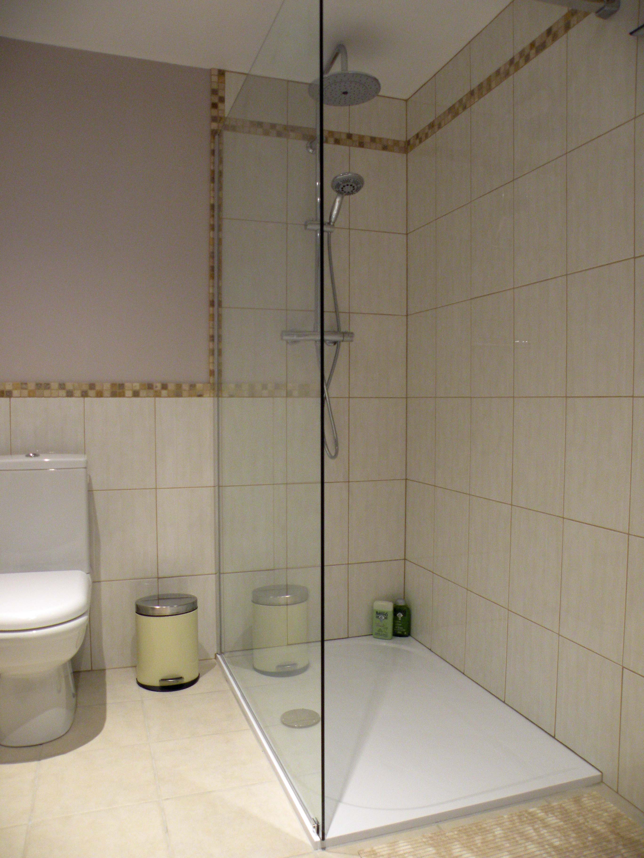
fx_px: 670
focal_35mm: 27
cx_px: 322
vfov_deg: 65.3
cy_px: 429
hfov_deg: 51.4
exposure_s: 1/16.4
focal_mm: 4.7
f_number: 2.8
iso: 200
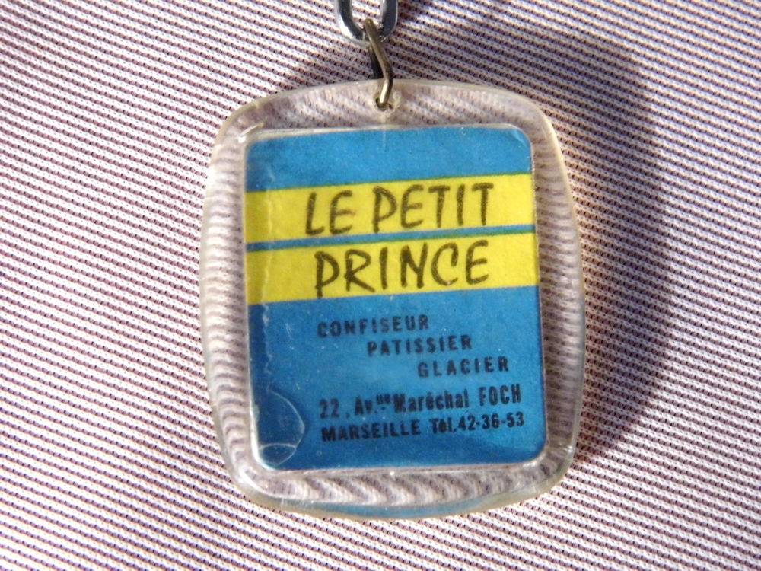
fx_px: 2902
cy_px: 286
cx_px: 380
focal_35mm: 132
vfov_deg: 11.2
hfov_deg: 14.9
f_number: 4.7
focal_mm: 23.6
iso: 400
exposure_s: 1/15
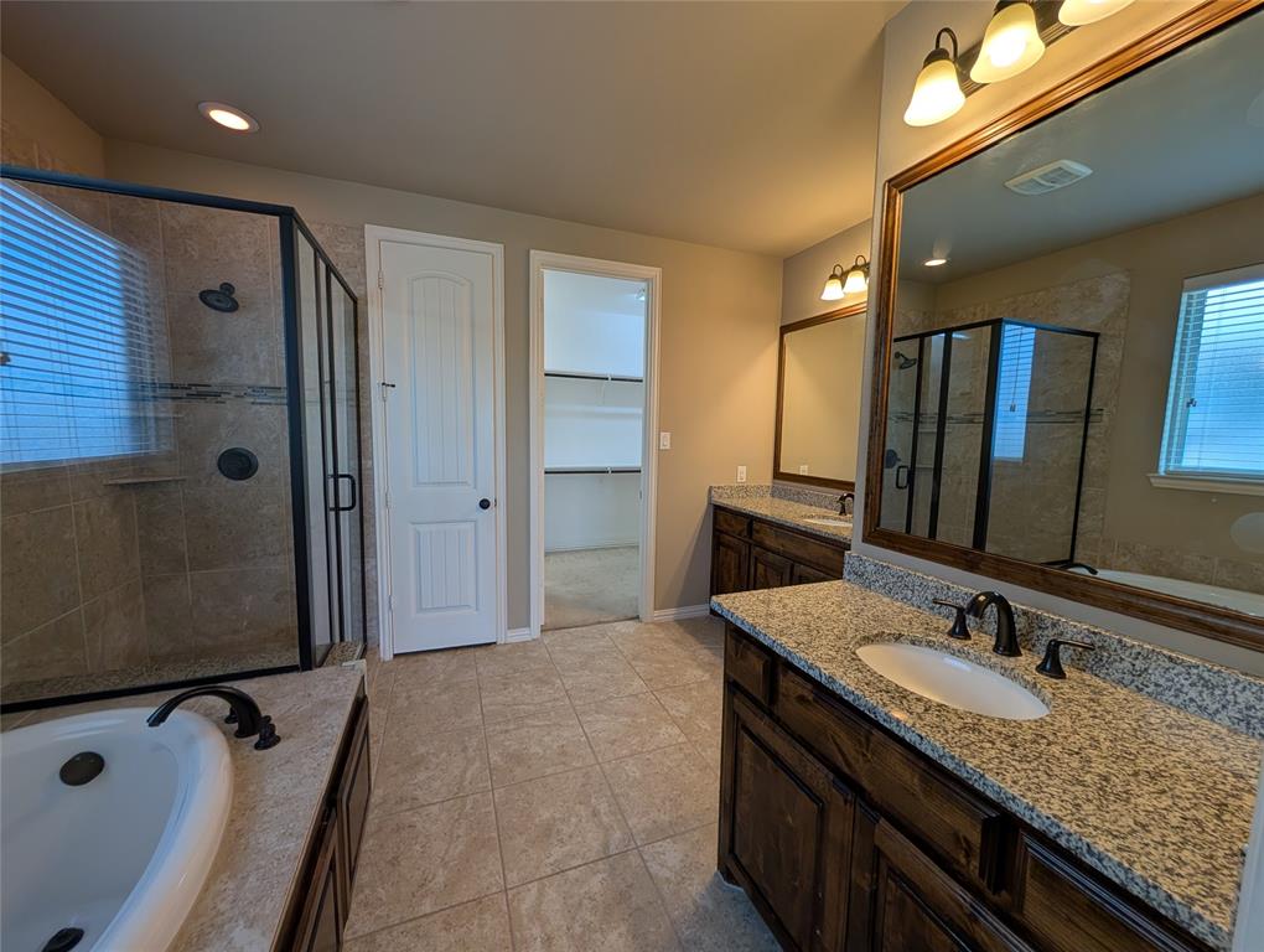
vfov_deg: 94.6
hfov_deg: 110.5
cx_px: 632
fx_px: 439
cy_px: 476
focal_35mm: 12
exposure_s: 1/120
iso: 54
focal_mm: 2.02
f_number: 1.7
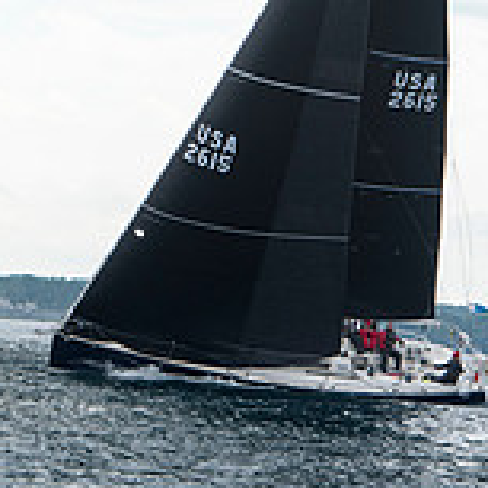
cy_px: 29
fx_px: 5391
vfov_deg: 5.2
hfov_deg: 5.2
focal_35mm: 338
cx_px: 29
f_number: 5.6
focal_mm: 135
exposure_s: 1/800
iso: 250
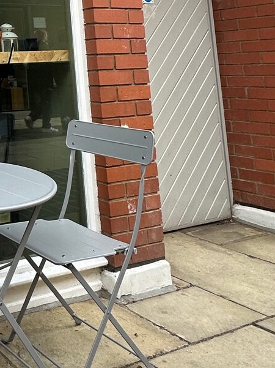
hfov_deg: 24.2
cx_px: -138
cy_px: 21
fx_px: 498
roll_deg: +2.2
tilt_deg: +5.7
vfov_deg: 37.2
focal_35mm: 47
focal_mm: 2.22
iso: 40
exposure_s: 1/117
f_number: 2.2
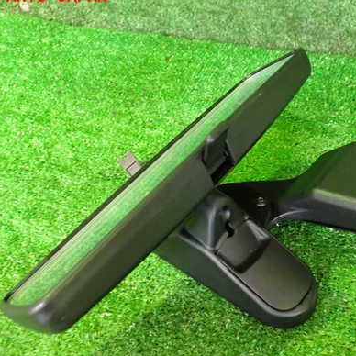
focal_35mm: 41
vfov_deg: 40.9
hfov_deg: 40.7
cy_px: 191
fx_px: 477
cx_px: 216
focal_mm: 5.4
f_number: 2.3
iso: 800
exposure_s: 1/25
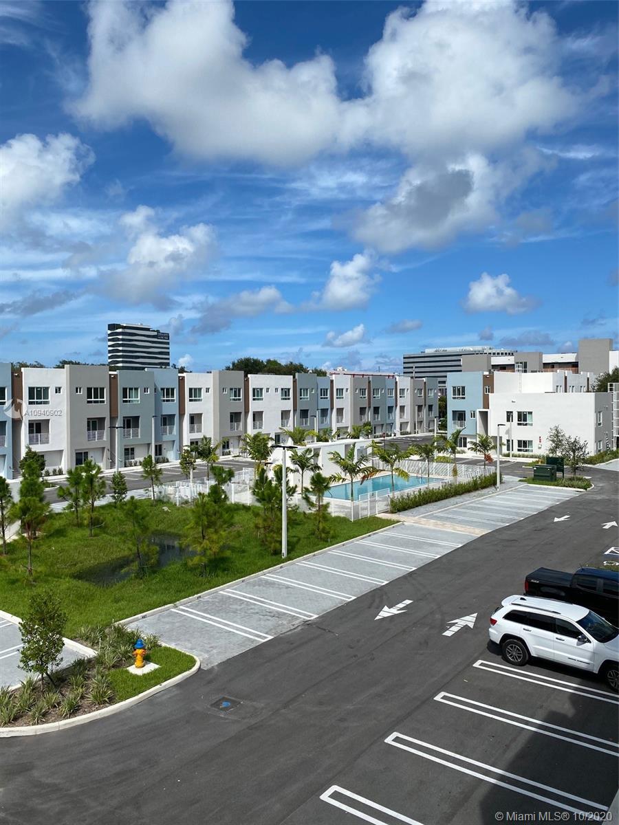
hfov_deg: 53.1
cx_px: 310
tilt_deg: -1.0
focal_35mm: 26
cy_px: 412
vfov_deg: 67.3
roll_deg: -0.8
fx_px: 620
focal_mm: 4.25
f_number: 1.8
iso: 32
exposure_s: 1/5236
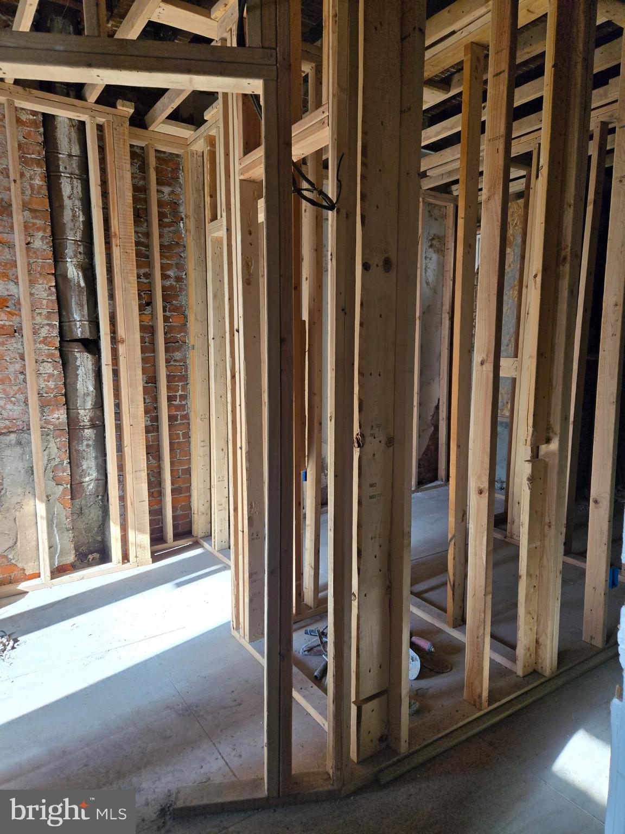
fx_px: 554
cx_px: 312
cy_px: 417
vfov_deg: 73.9
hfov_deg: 58.9
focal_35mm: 23
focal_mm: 5.4
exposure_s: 1/180
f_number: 1.8
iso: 80
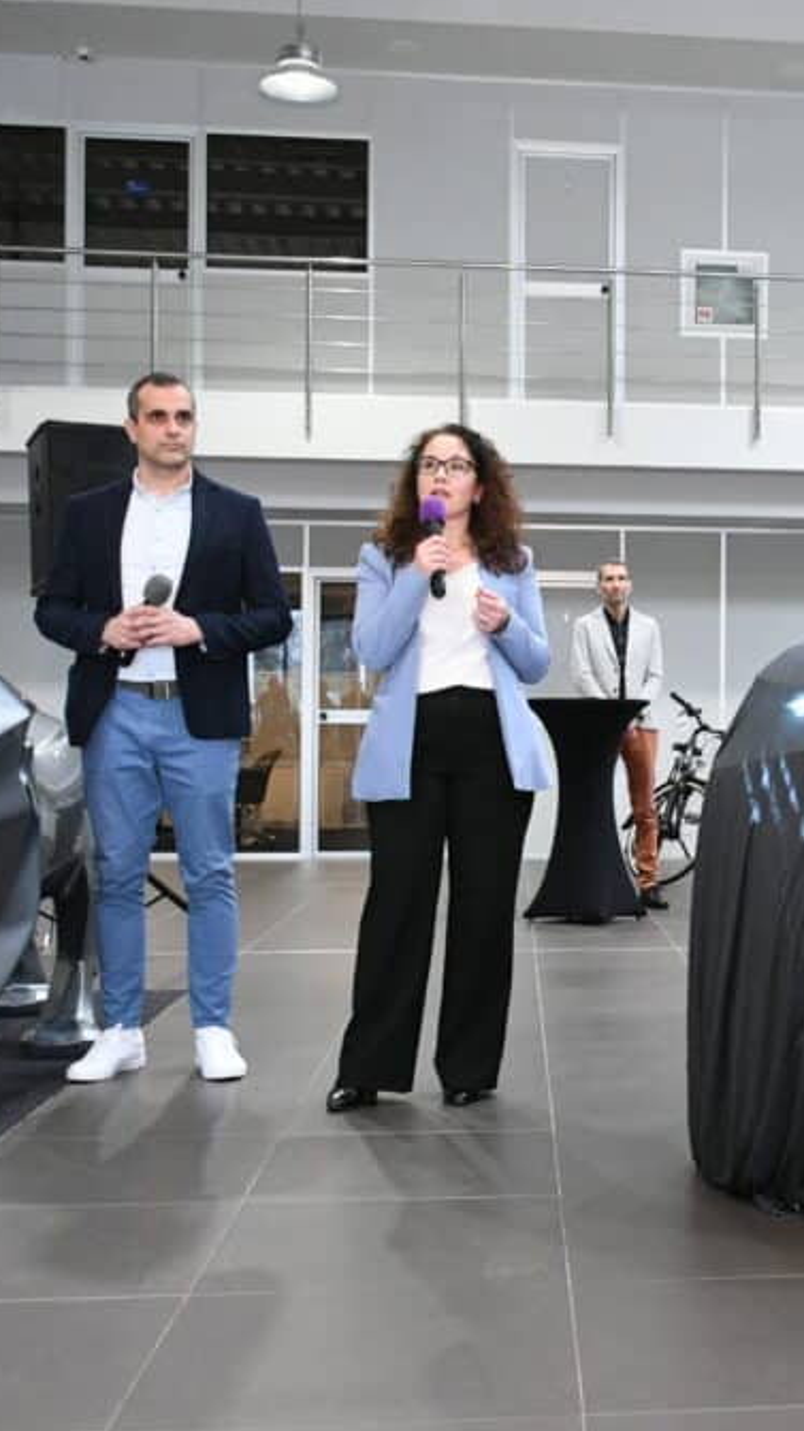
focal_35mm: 48
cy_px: 711
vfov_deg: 42.9
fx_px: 1821
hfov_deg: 24.0
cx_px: 770
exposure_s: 1/160
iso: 2500
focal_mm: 20
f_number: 5
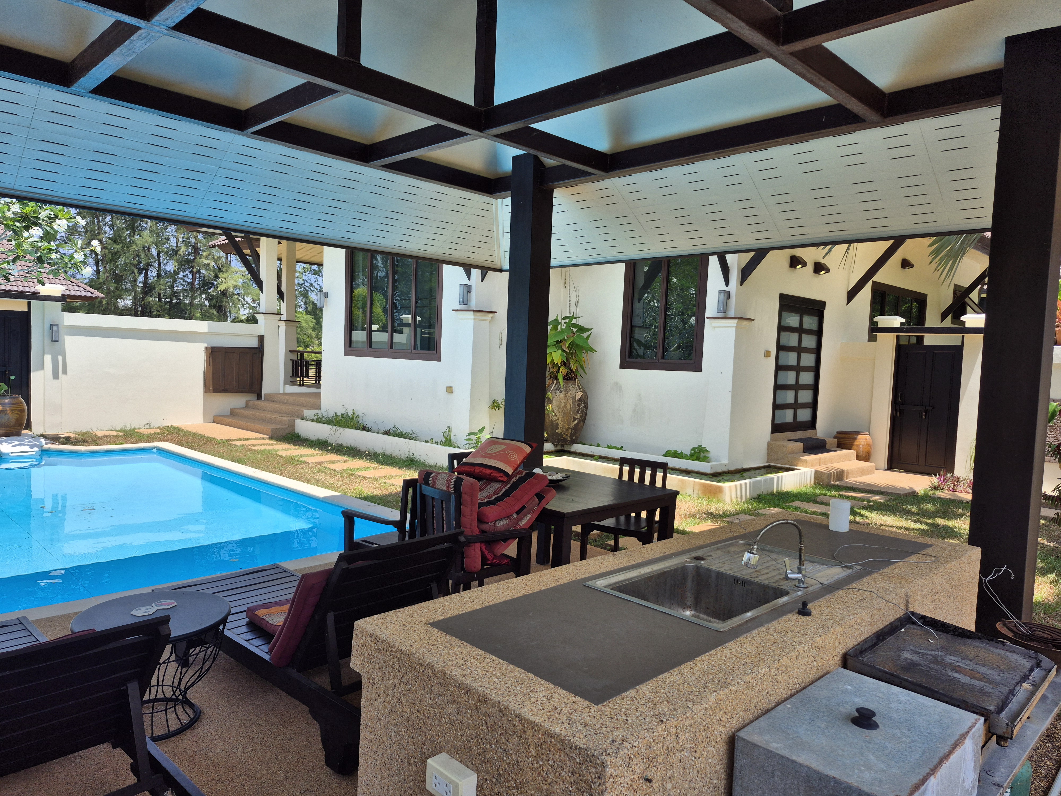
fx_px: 705
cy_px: 398
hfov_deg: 73.9
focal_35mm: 23
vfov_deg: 58.9
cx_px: 530
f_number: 1.8
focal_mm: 5.4
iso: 25
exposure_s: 1/1420
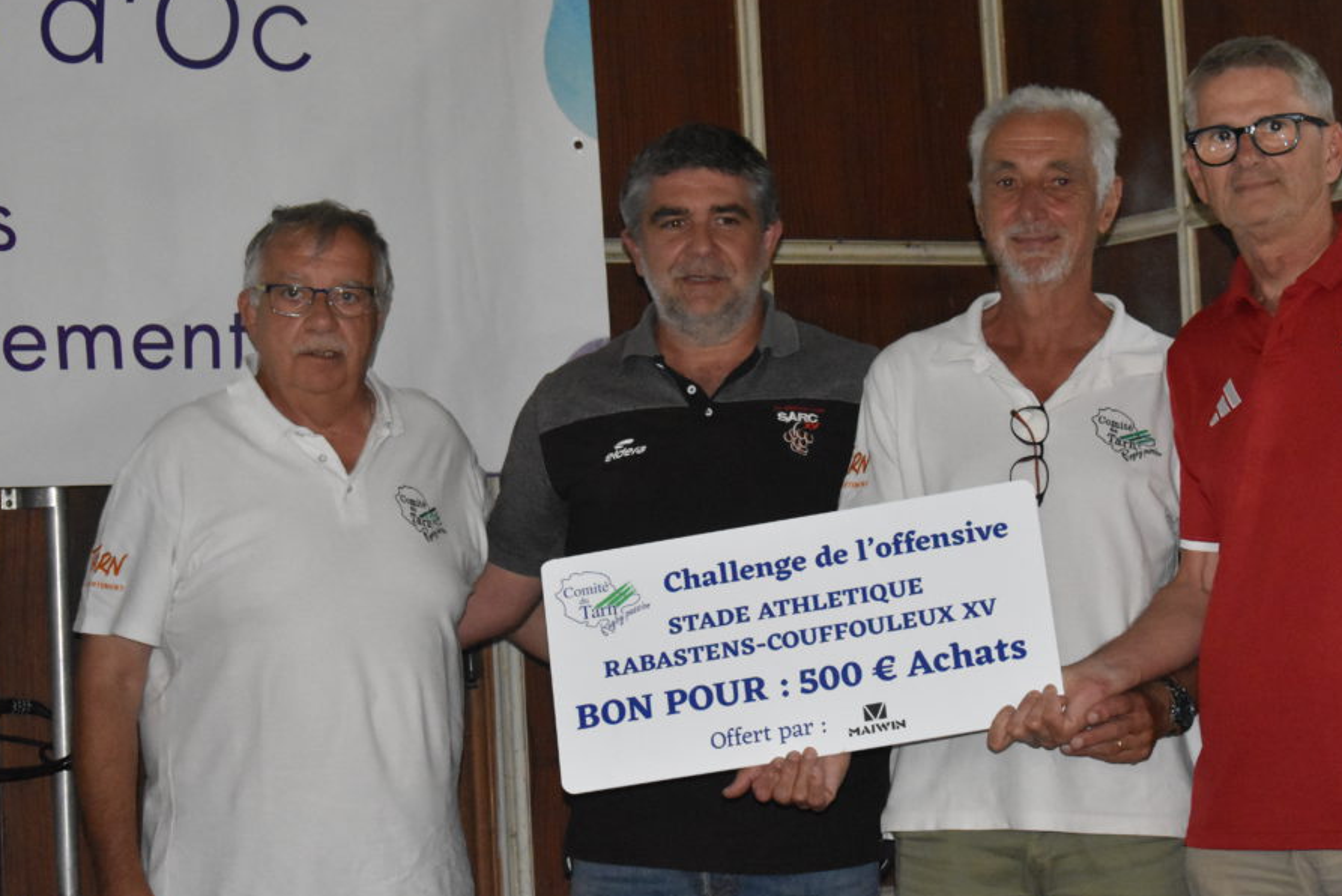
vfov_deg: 14.5
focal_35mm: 95
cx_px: 756
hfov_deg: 21.5
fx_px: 3526
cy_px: 410
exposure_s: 1/60
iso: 6400
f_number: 5.6
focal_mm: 55
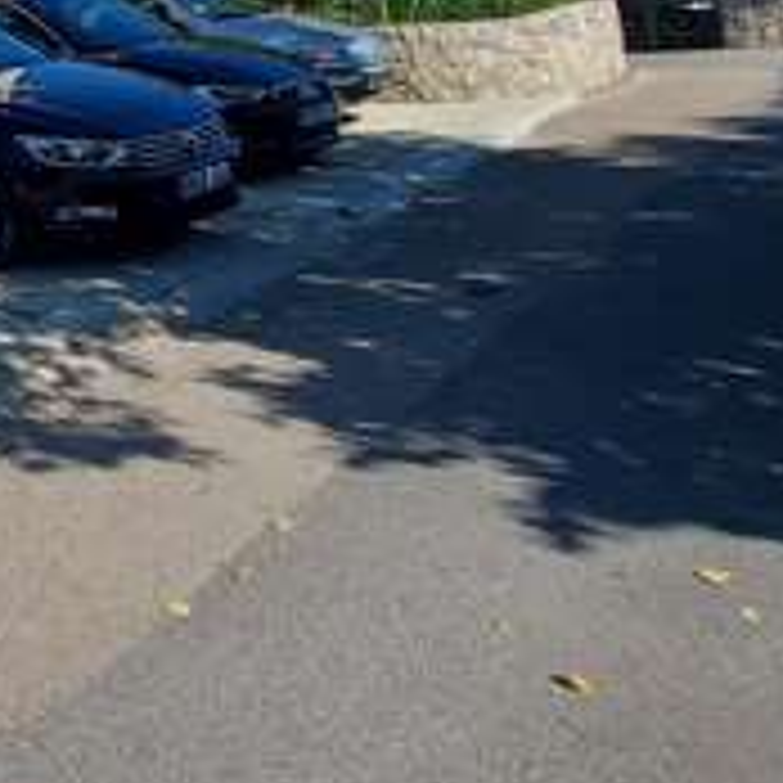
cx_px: -362
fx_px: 1152
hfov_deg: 27.4
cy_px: -153
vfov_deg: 31.5
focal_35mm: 45
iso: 64
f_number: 2.2
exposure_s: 1/3347
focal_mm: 1.74
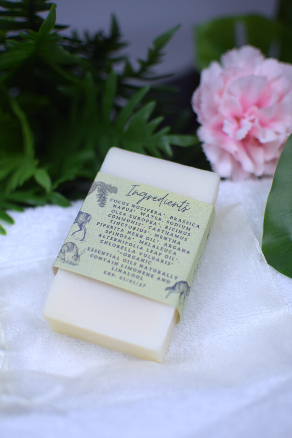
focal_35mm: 52
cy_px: 219
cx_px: 146
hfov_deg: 25.8
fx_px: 639
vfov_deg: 37.8
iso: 100
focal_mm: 35
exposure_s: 1/400
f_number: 1.8
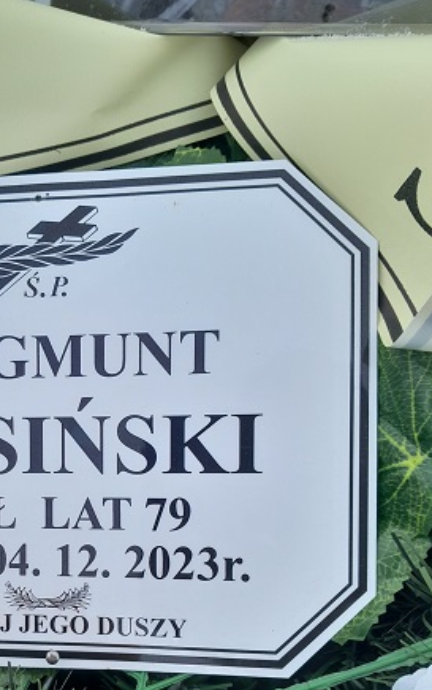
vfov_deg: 46.2
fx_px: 790
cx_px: 87
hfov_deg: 29.9
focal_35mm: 42
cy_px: 480
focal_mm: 4
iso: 40
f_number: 1.8
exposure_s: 1/100
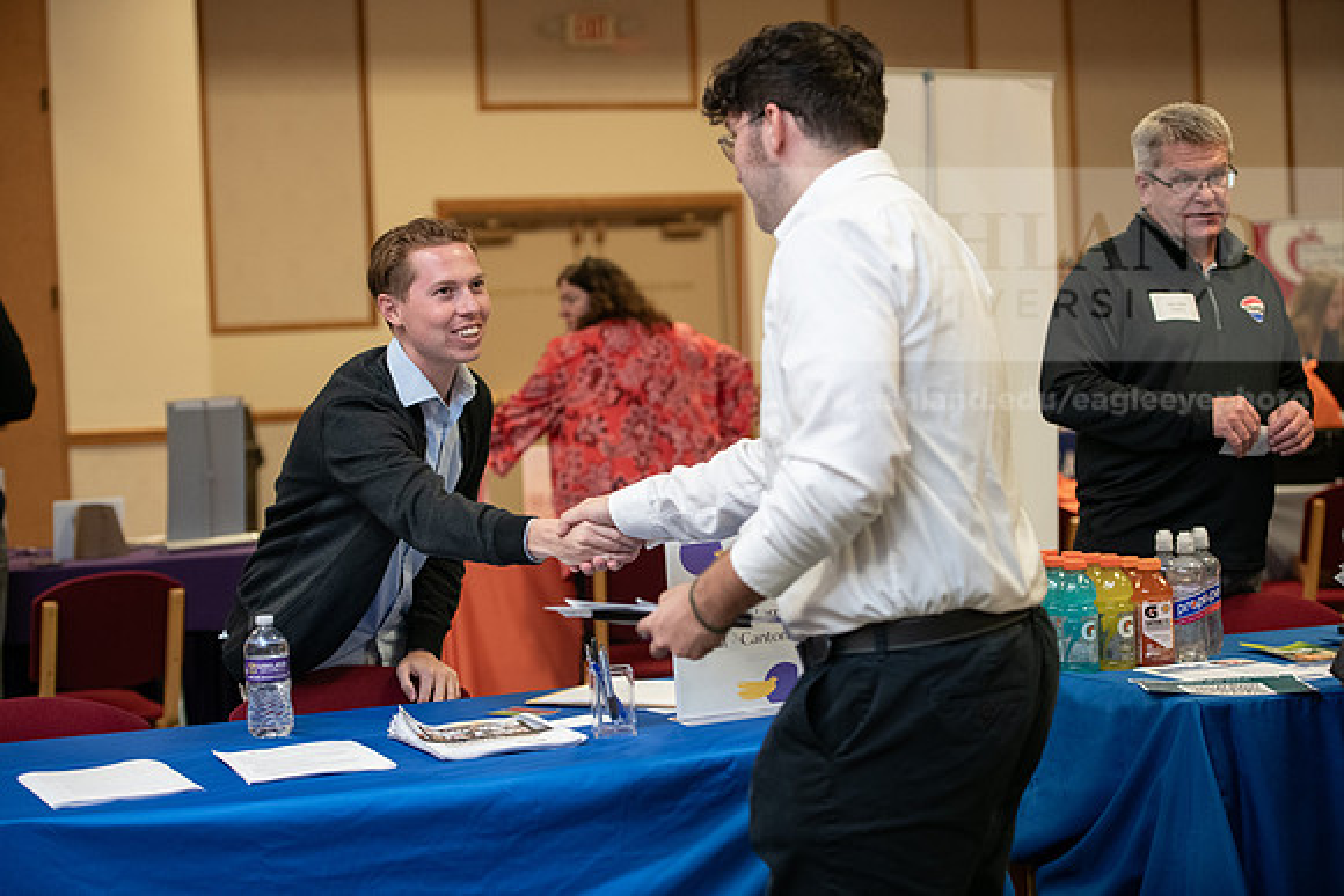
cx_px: 672
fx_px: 2614
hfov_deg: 28.8
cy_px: 448
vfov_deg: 19.5
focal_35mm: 70
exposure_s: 1/200
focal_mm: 70
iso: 1600
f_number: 2.8
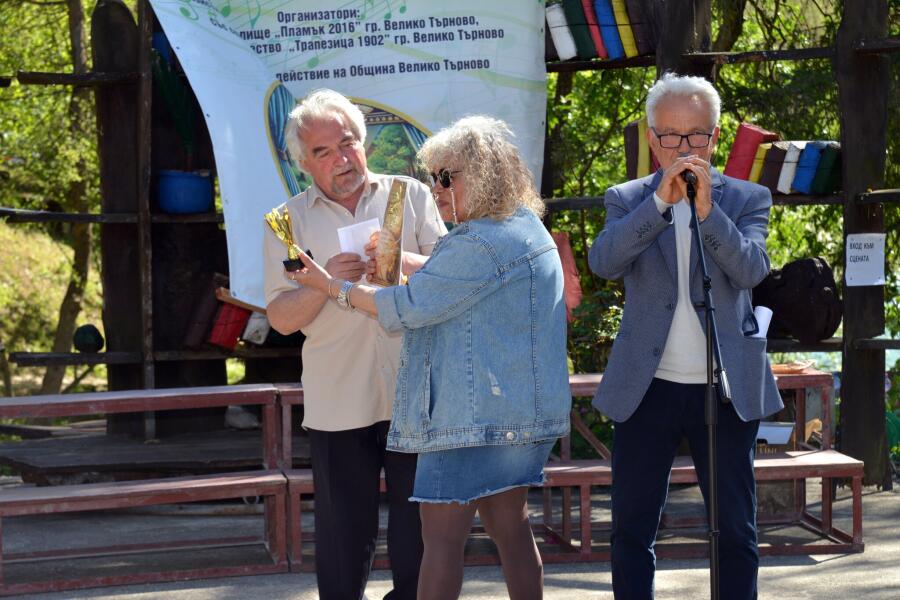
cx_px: 450
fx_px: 2625
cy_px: 300
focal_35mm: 105
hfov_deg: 19.5
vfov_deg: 13.0
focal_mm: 105
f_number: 5
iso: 200
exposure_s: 1/100
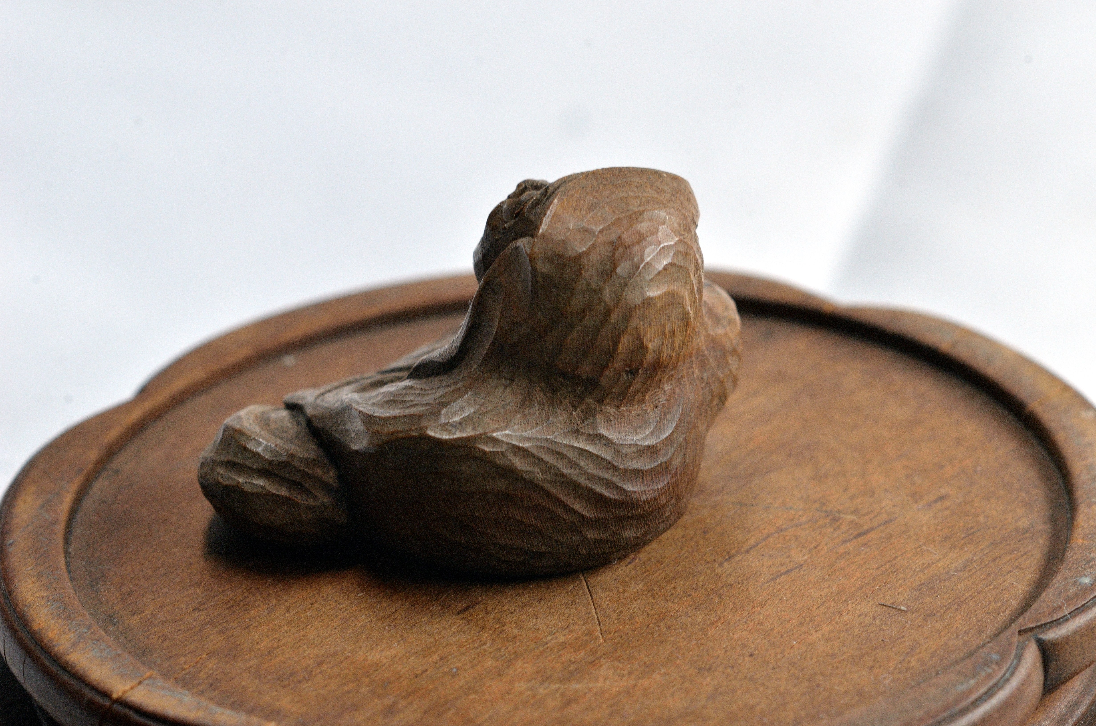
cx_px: 548
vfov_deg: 8.7
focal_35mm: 158
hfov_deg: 13.1
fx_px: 4785
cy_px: 363
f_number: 11
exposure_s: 1/100
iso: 640
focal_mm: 105
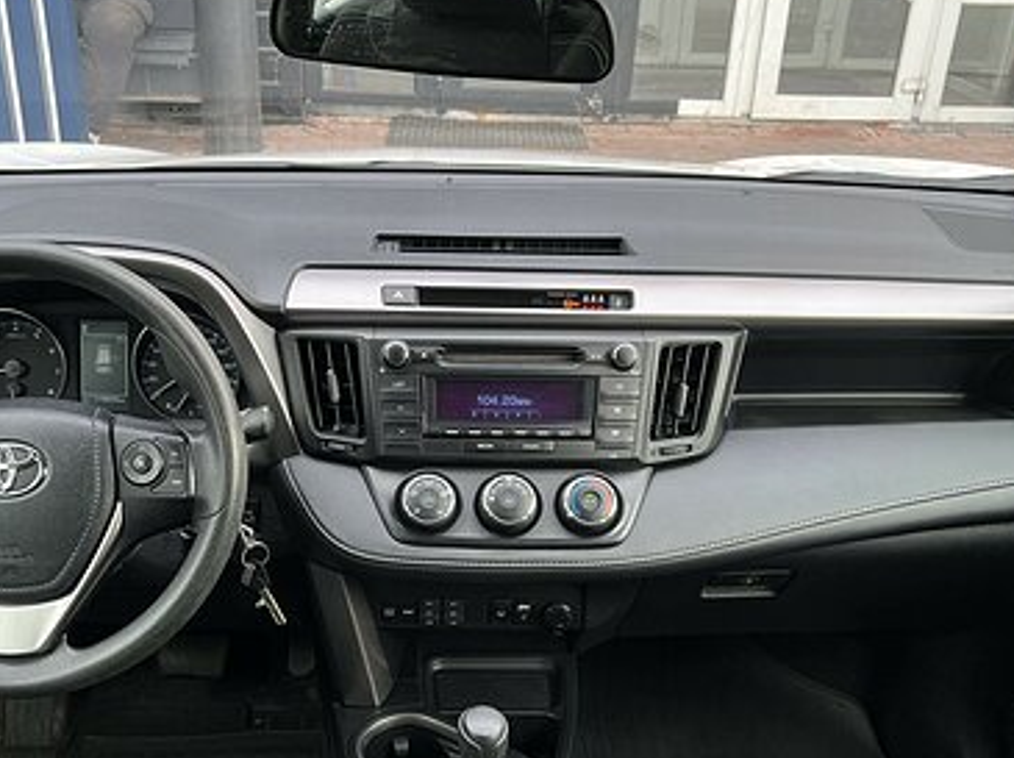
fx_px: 1141
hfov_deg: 47.8
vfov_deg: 36.5
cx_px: 439
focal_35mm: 39
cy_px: 483
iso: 50
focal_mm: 5.7
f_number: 1.5
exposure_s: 1/383
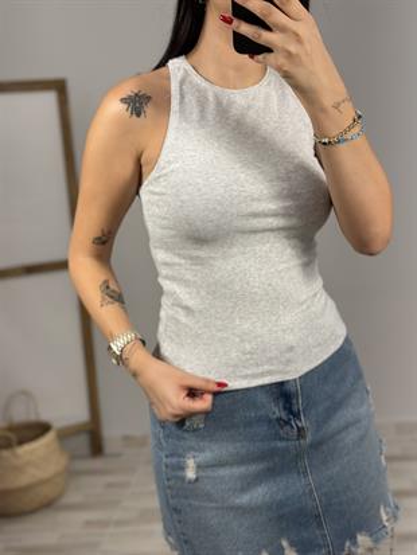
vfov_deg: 39.6
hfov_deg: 30.3
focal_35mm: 48
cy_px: 278
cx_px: 208
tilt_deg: -32.6
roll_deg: +6.0
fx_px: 771
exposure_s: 1/141
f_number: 1.78
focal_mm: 6.86
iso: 80
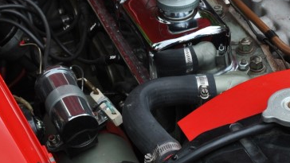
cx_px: 151
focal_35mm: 109
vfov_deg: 11.0
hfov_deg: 19.6
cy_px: -1
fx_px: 838
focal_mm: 28
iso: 100
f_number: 6.3
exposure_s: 1/160
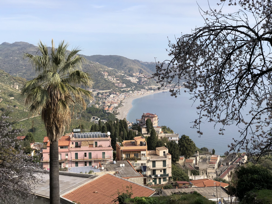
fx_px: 409
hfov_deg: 36.8
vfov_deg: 28.0
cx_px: 136
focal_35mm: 52
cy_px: 102
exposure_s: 1/1372
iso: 16
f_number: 2.4
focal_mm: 6
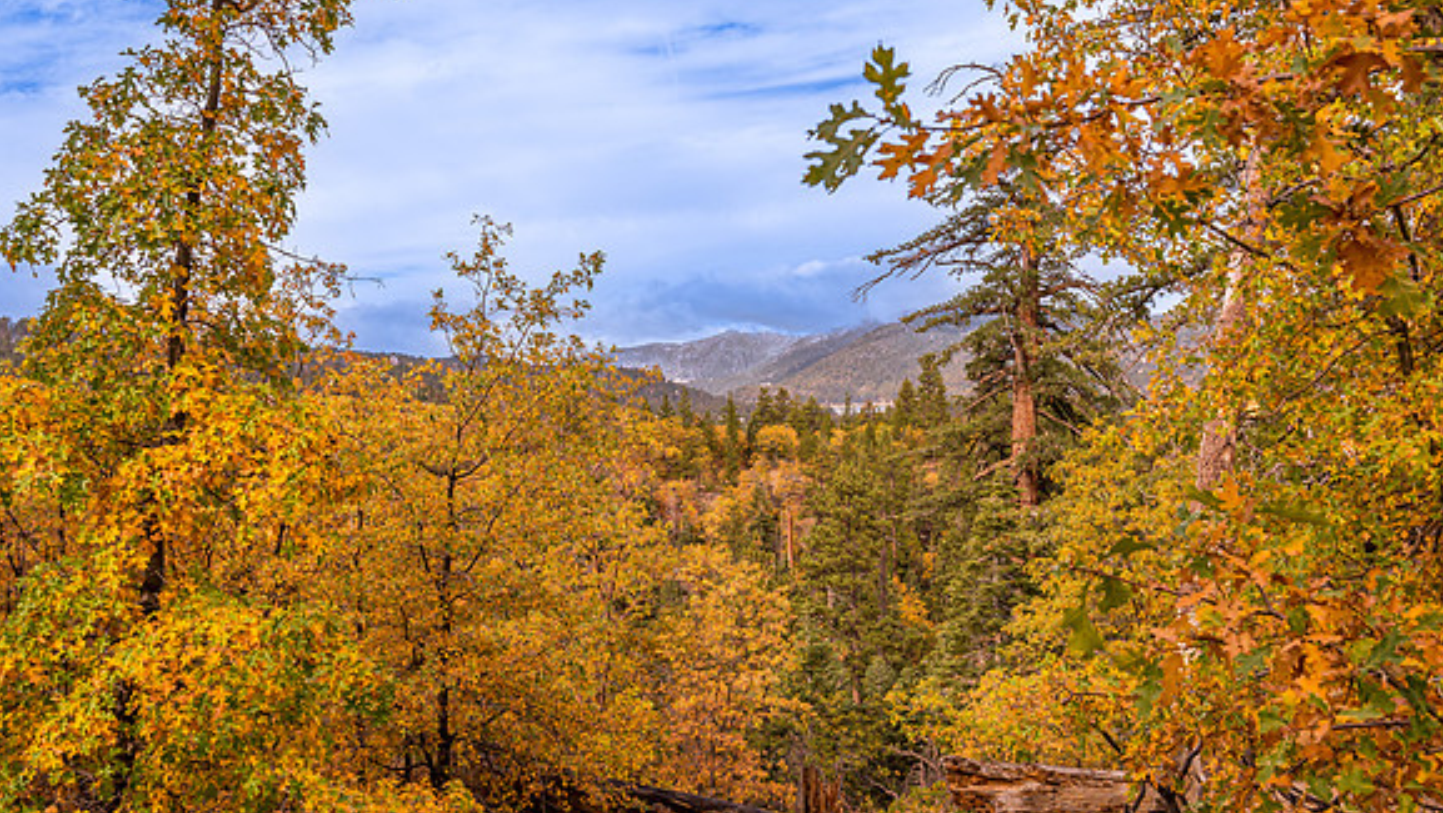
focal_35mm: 34
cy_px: 372
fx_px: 1301
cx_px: 723
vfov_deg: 34.7
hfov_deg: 58.0
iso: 100
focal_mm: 28
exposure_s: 1/60
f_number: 9
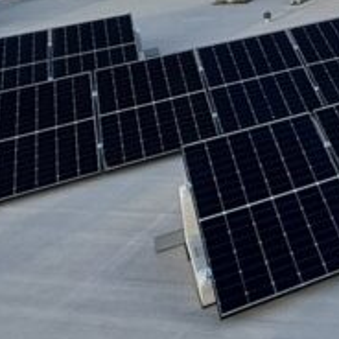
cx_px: 451
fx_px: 764
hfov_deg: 22.2
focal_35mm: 69
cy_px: -125
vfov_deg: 22.0
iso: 50
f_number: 2.2
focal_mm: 2.22
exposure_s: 1/658
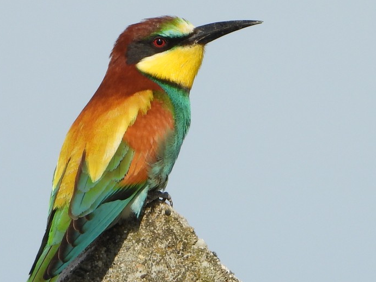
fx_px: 18178
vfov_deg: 0.9
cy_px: 148
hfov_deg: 1.2
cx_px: 166
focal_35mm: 1673
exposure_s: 1/800
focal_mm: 198
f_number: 5.6
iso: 100
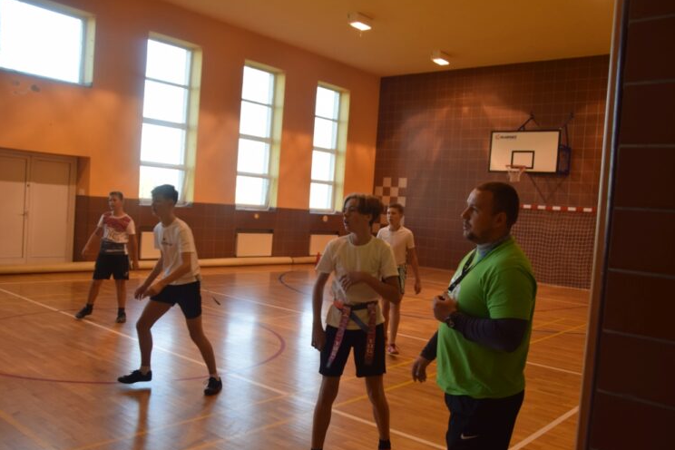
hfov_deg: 57.9
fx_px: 610
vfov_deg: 40.5
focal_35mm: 33
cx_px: 332
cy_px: 221
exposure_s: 1/100
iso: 400
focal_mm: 21
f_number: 5
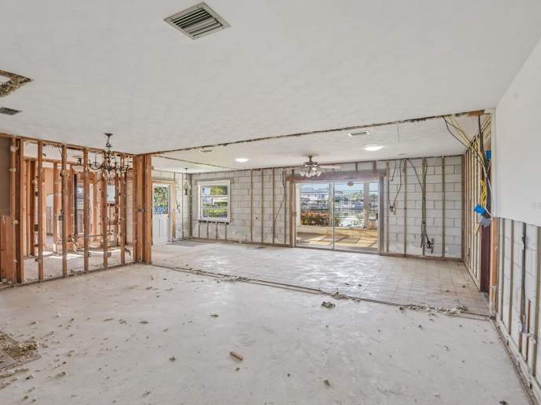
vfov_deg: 71.6
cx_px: 251
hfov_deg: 87.6
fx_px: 281
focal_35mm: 18
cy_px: 205
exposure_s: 1/20
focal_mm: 16
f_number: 8
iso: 400
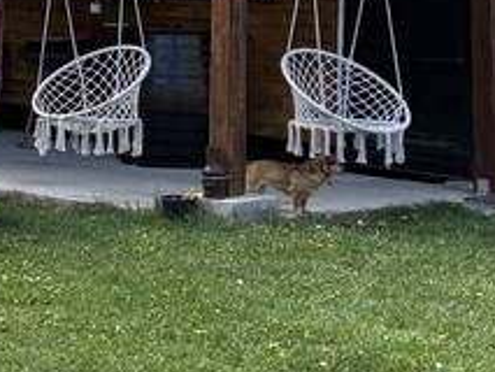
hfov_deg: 13.4
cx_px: -518
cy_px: -72
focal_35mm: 125
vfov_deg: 11.6
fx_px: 1788
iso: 64
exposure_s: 1/1626
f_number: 1.6
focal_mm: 5.96
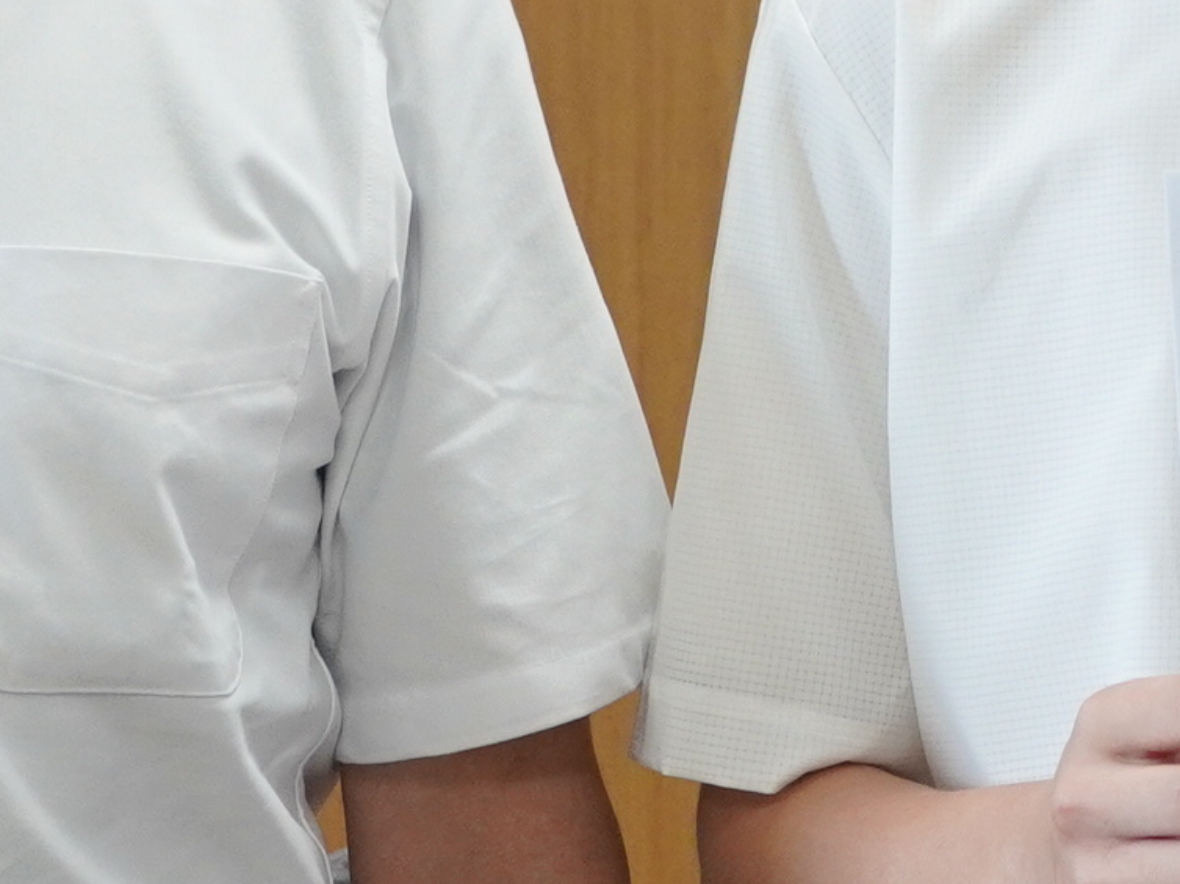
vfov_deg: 5.4
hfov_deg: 7.1
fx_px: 9405
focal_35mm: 276
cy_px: -271
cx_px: 1196
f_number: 4.5
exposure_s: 1/160
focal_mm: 34
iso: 800
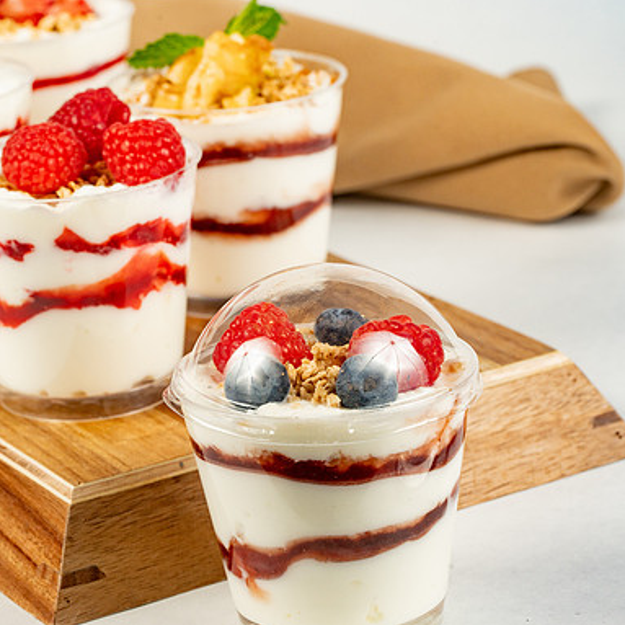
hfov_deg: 15.0
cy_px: 312
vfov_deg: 15.0
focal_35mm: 116
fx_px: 2370
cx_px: 186
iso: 800
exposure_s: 1/200
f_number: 11
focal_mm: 90
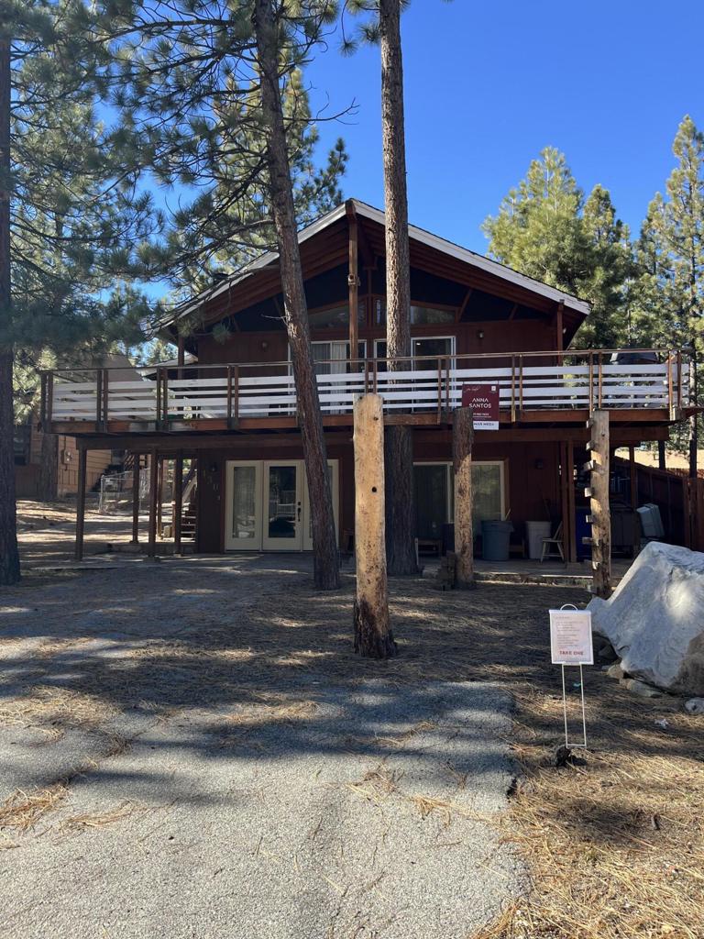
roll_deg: +1.2
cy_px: 470
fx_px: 705
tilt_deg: +4.9
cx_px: 352
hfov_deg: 53.1
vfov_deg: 67.3
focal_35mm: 26
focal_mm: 5.1
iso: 50
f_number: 1.6
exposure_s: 1/705
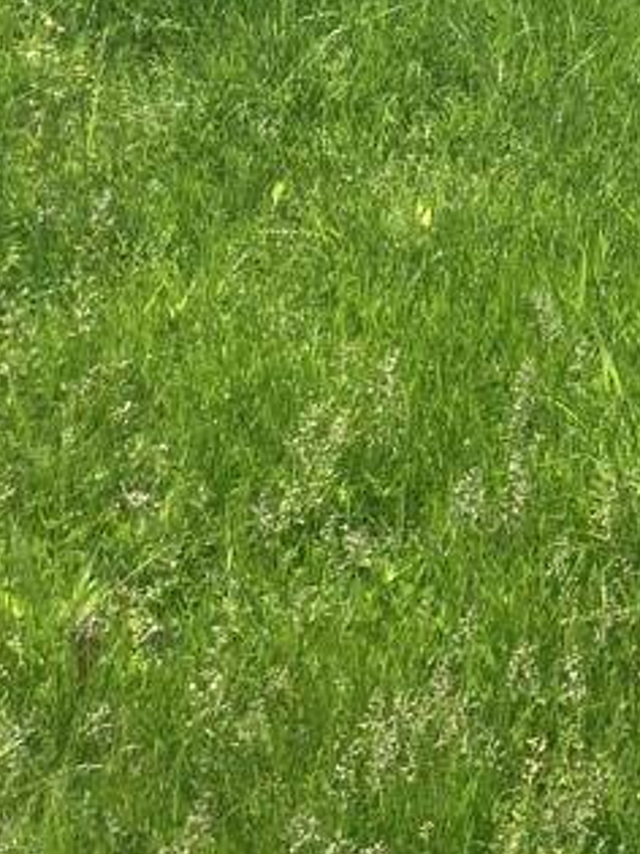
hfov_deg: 15.5
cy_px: -442
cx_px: 824
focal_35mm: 91
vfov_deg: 18.9
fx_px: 2245
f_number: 1.8
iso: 20
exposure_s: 1/1312
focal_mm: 3.99
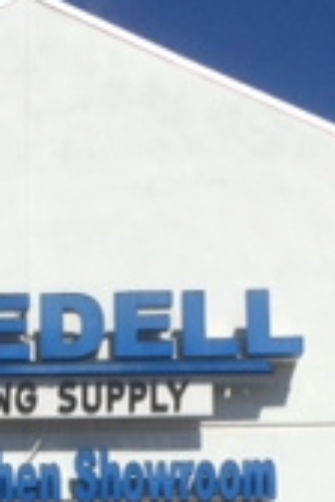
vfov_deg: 16.2
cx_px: 42
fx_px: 1661
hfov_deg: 11.5
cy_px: 660
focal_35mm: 119
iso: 32
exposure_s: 1/3731
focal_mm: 4.12
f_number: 2.2
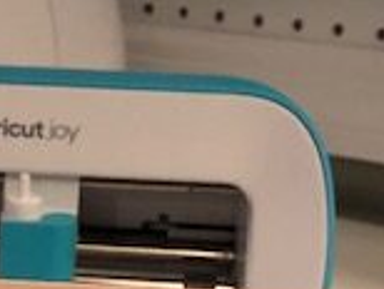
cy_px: 391
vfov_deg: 12.4
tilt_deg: -21.0
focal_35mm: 116
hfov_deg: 16.4
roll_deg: -1.6
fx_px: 1289
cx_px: -50
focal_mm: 3.99
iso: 100
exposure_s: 1/15
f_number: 1.8
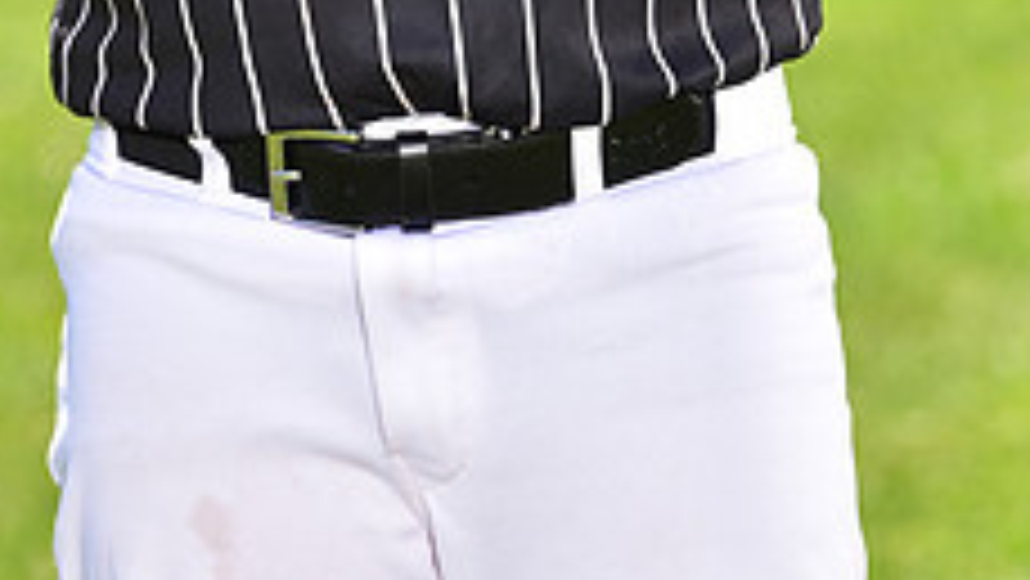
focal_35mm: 398
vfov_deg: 3.0
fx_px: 10874
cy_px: -683
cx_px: 407
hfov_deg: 5.4
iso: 100
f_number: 5
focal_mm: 150
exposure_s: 1/250
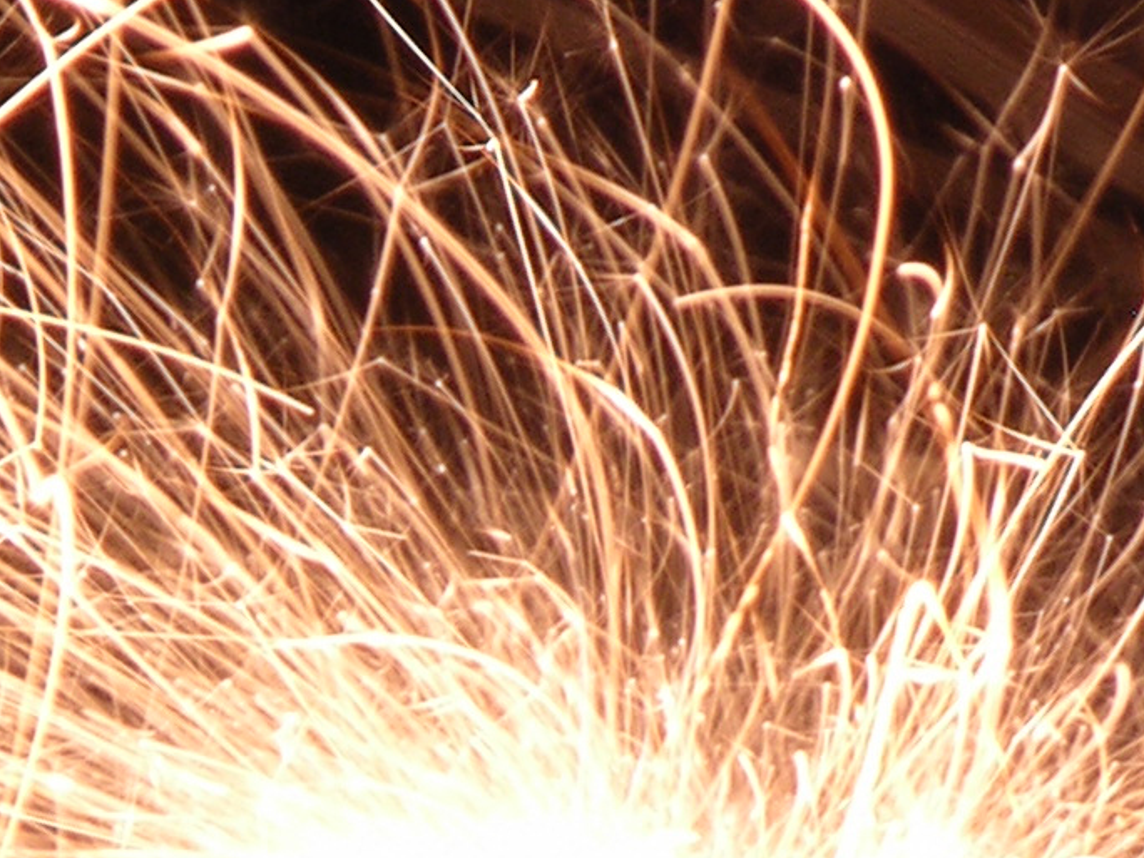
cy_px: 1425
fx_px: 37873
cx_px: 642
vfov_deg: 1.3
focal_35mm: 1146
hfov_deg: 1.7
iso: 50
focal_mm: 61.5
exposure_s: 8
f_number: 7.4
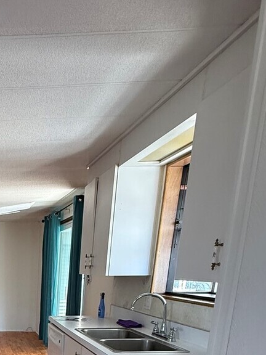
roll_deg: -1.0
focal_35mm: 35
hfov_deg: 34.0
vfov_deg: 44.4
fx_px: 359
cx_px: -41
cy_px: 359
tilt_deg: -12.7
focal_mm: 2.22
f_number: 2.2
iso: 200
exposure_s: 1/99
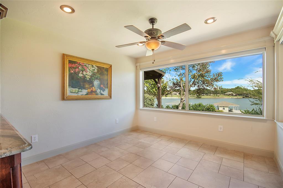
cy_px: 94
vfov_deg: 77.3
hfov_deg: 100.4
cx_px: 142
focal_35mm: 15
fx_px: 118
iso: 100
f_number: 8
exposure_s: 1/100
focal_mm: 10
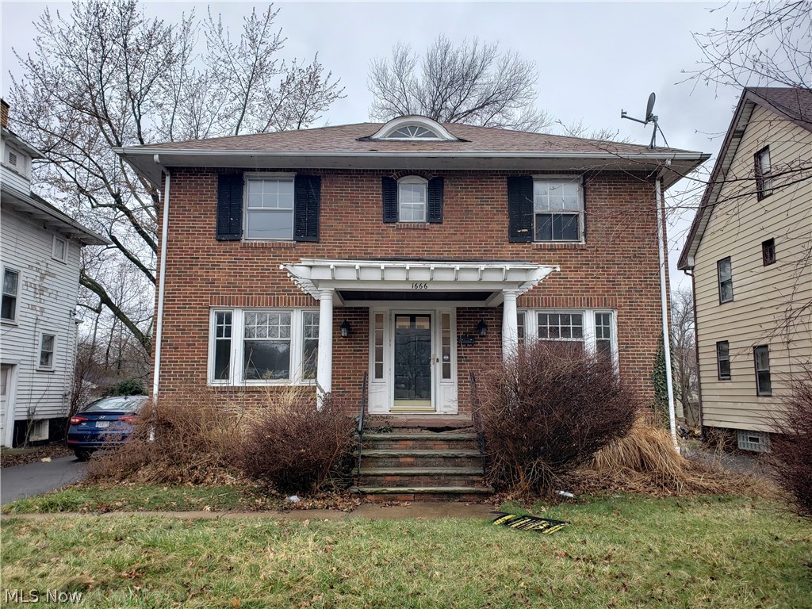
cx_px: 406
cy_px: 304
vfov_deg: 53.1
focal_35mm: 26
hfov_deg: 67.3
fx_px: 610
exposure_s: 1/227
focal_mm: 4.3
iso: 50
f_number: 2.4
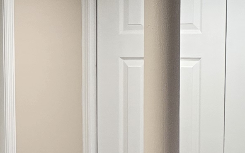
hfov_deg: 12.5
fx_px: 1101
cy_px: 157
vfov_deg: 7.9
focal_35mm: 165
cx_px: -24
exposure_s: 1/120
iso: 200
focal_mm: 6.3
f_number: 1.7
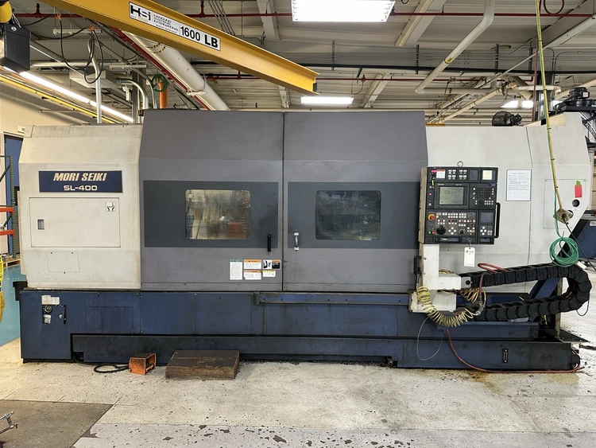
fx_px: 413
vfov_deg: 56.8
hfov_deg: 71.6
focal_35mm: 24
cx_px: 298
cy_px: 224
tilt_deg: -3.1
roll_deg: -0.8
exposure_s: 1/60
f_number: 1.78
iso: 250
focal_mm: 6.86
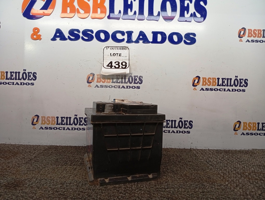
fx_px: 207
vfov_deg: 51.5
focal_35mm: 27
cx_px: 132
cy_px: 100
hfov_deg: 65.2
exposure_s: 1/30
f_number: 1.8
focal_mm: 3.98
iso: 210
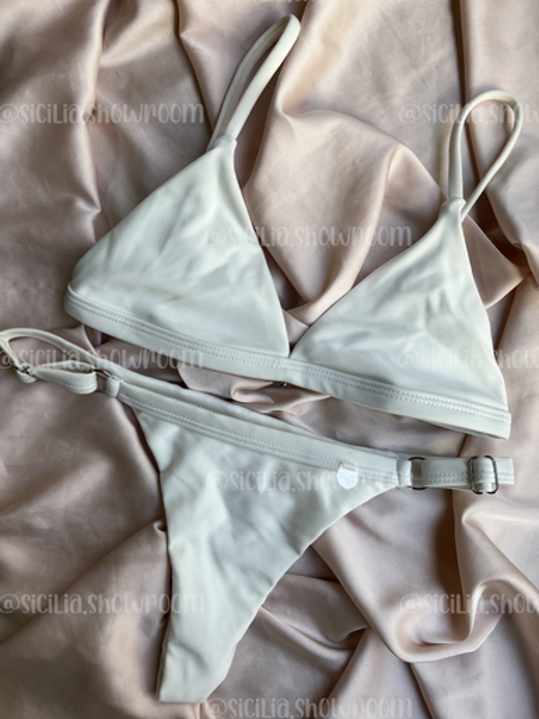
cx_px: 276
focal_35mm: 27
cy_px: 355
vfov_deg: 65.3
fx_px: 560
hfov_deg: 51.4
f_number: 1.6
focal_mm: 5.1
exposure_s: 1/250
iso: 40
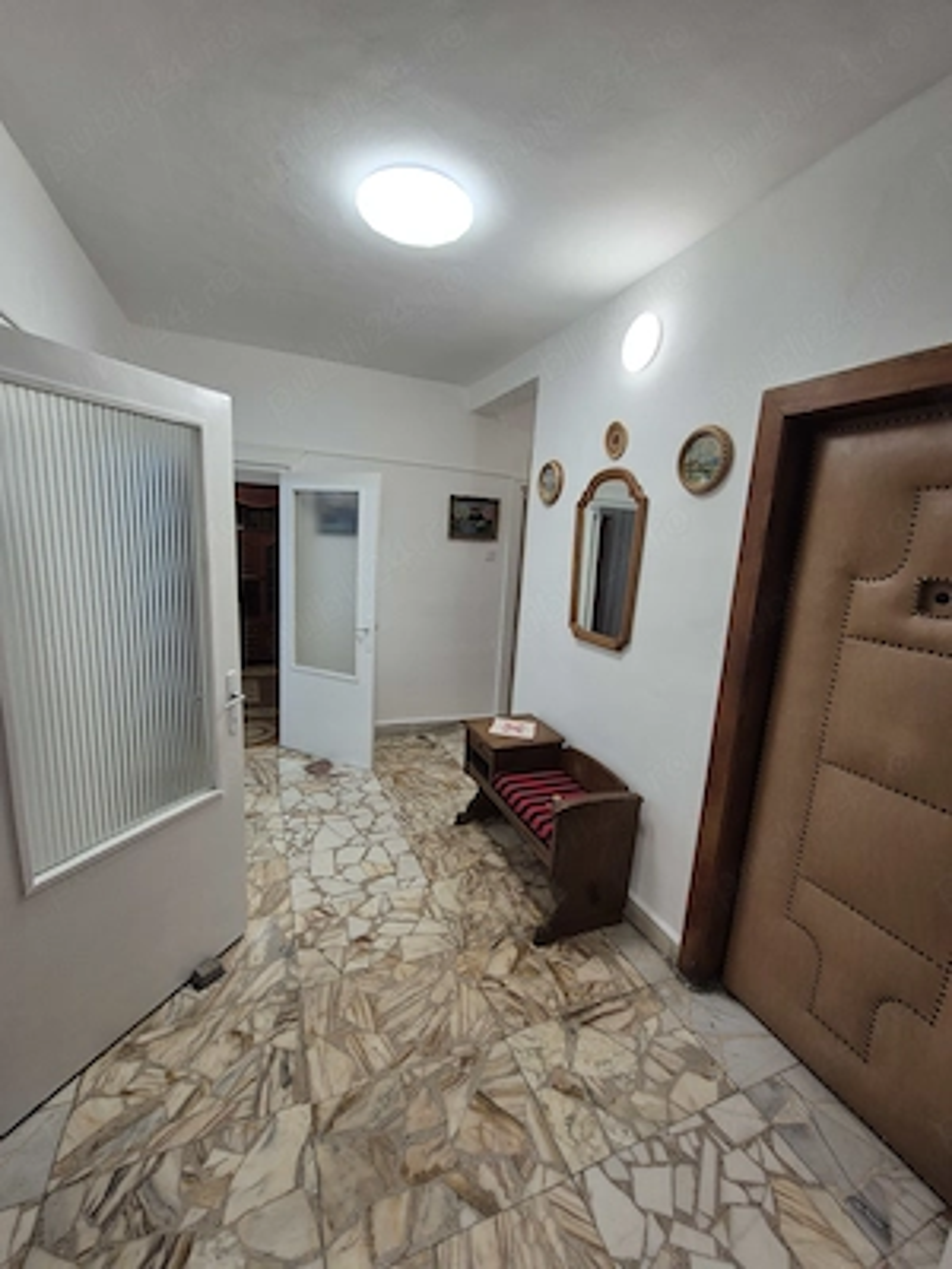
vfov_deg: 106.2
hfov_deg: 89.9
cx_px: 476
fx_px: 477
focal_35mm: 13
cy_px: 634
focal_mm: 2.2
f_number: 2.2
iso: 100
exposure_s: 1/50
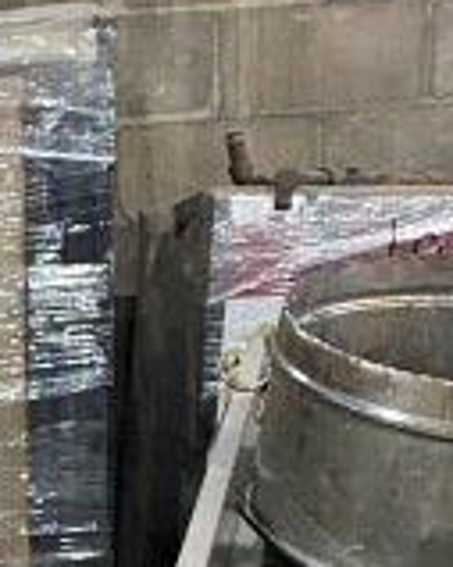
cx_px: -335
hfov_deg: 11.1
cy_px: 715
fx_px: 2181
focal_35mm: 130
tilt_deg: -18.9
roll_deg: +3.8
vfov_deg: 14.3
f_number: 1.8
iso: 500
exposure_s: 1/46
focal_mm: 4.25
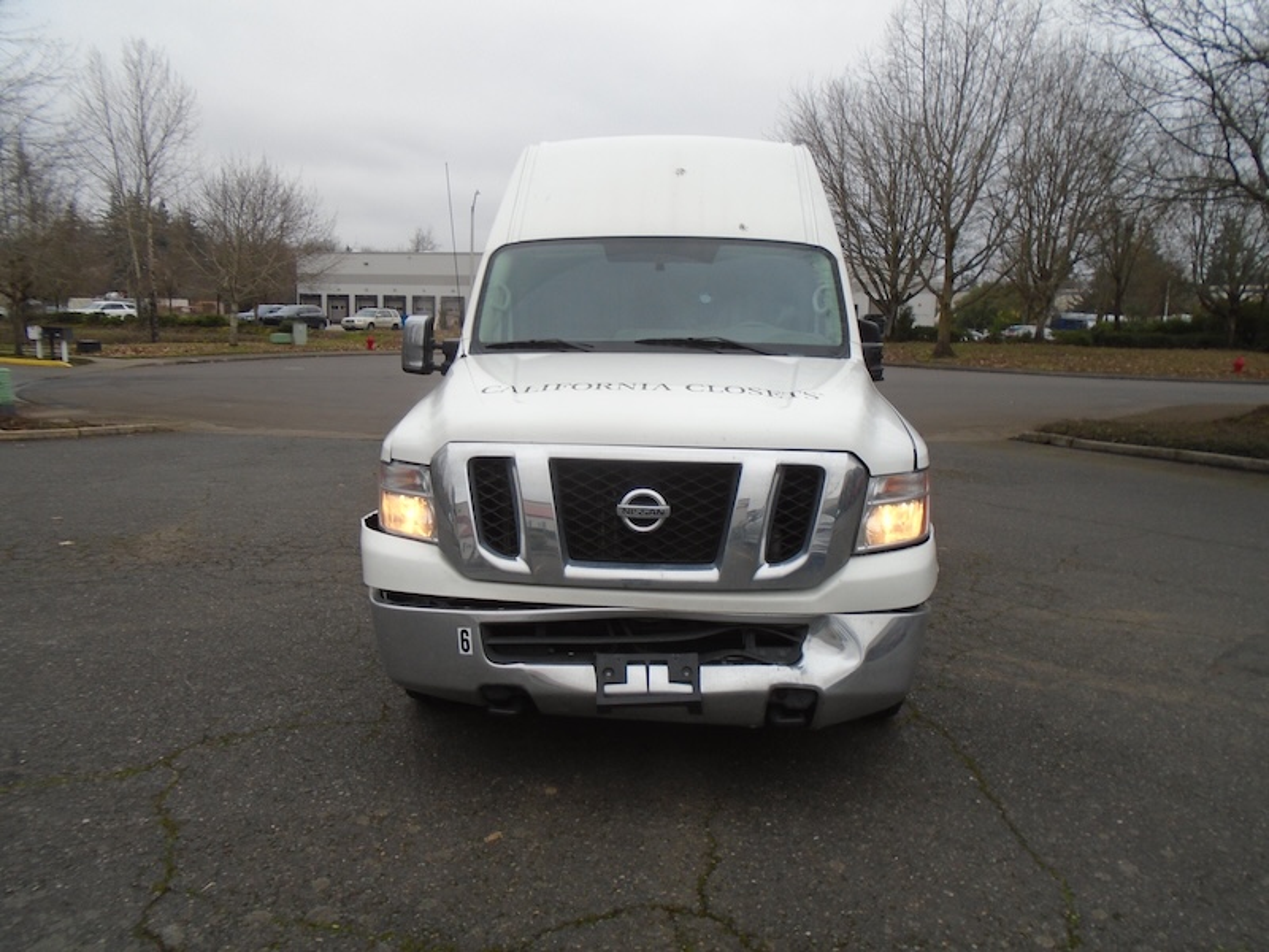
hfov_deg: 67.3
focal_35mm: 26
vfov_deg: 53.1
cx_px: 634
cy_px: 476
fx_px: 953
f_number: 3.2
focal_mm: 4.6
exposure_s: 1/40
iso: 100
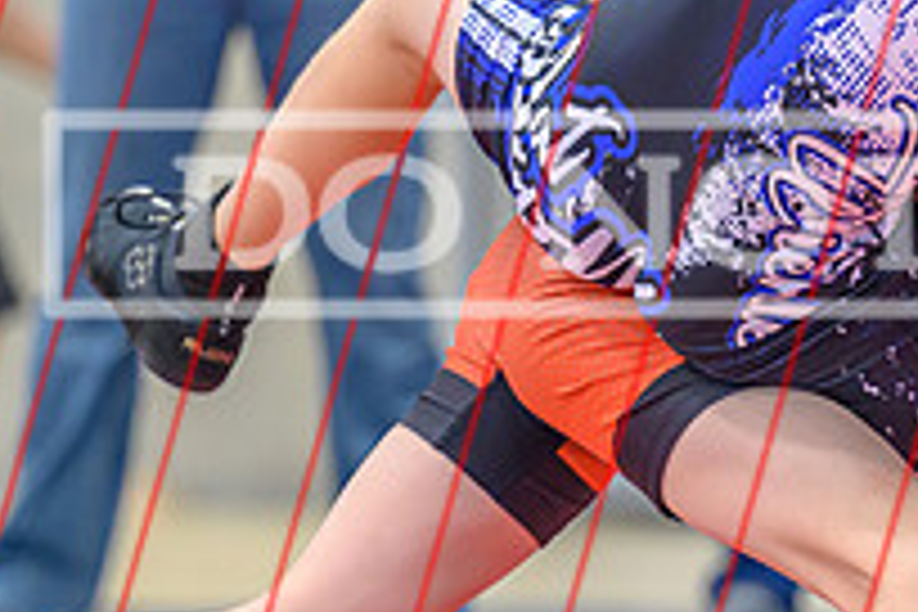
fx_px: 12851
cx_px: 984
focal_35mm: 504
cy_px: 373
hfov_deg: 4.1
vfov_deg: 2.7
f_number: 2.8
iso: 2500
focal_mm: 145
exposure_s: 1/640
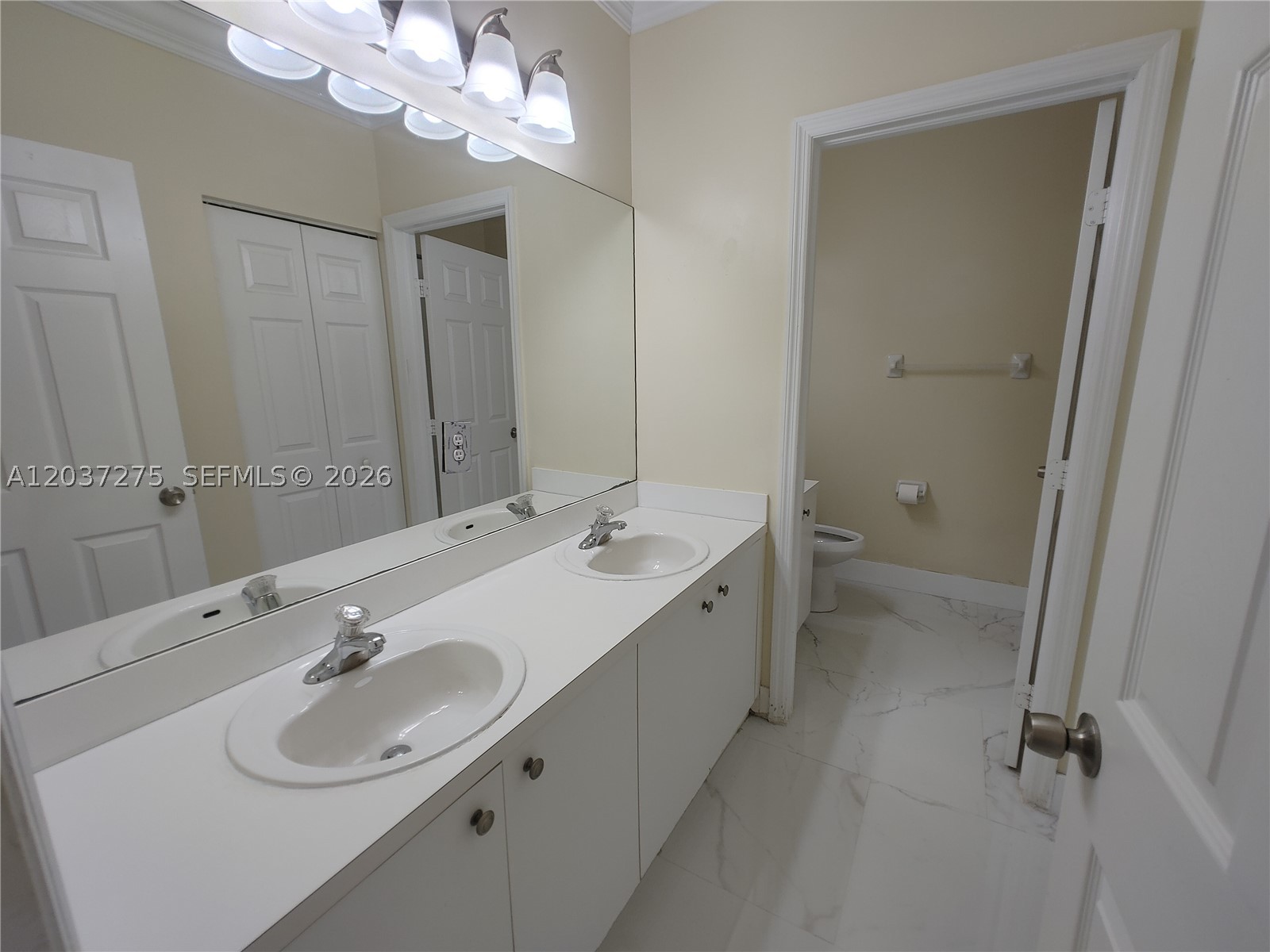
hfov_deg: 98.2
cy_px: 476
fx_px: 550
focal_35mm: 15
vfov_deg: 81.7
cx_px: 635
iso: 50
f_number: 1.9
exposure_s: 1/60
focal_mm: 1.78
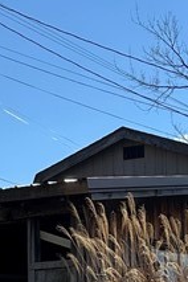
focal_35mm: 120
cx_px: 252
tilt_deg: +0.0
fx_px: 940
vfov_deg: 16.2
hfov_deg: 11.1
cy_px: 359
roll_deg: +1.9
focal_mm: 6.86
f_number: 1.78
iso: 80
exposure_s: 1/4184
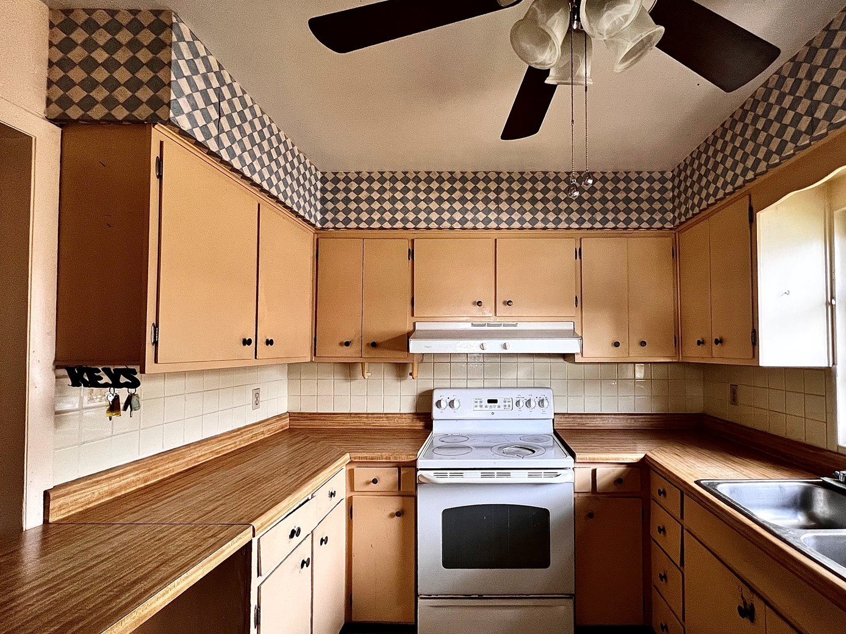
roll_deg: +0.2
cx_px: 484
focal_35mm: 15
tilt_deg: +1.8
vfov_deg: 81.6
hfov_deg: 97.5
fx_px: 367
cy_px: 338
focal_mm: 1.57
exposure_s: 1/74
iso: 250
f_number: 1.8
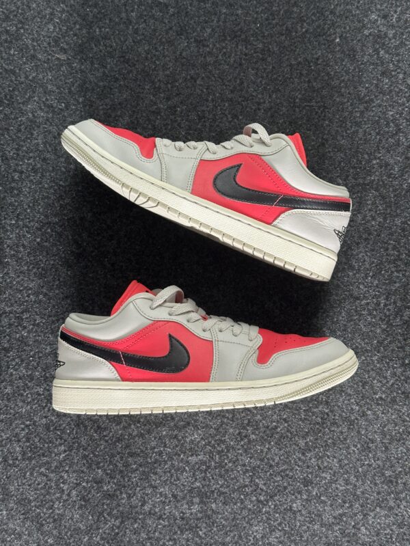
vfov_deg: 39.6
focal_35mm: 48
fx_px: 757
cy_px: 273
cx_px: 205
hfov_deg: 30.3
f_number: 1.78
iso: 200
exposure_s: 1/50
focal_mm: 6.86
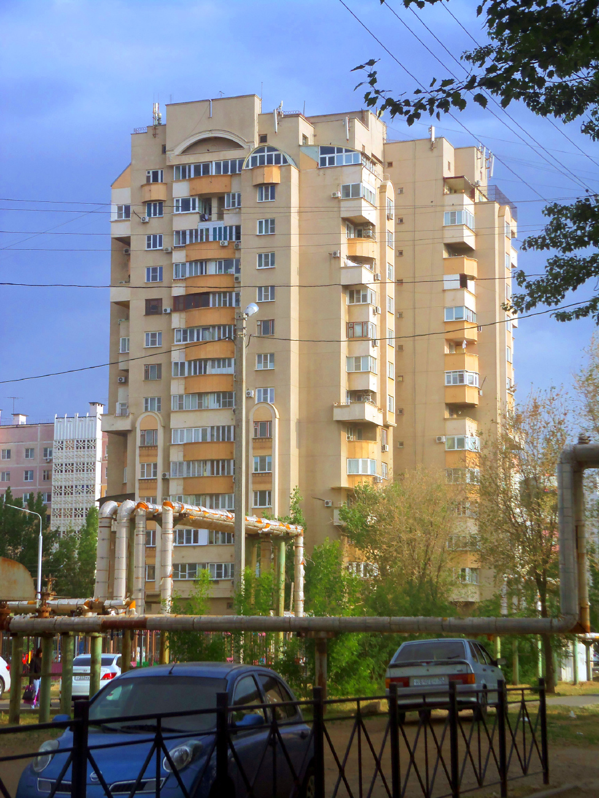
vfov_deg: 25.3
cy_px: 399
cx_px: 300
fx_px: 1777
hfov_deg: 19.1
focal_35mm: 77
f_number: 5
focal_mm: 13.7
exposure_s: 1/250
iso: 64
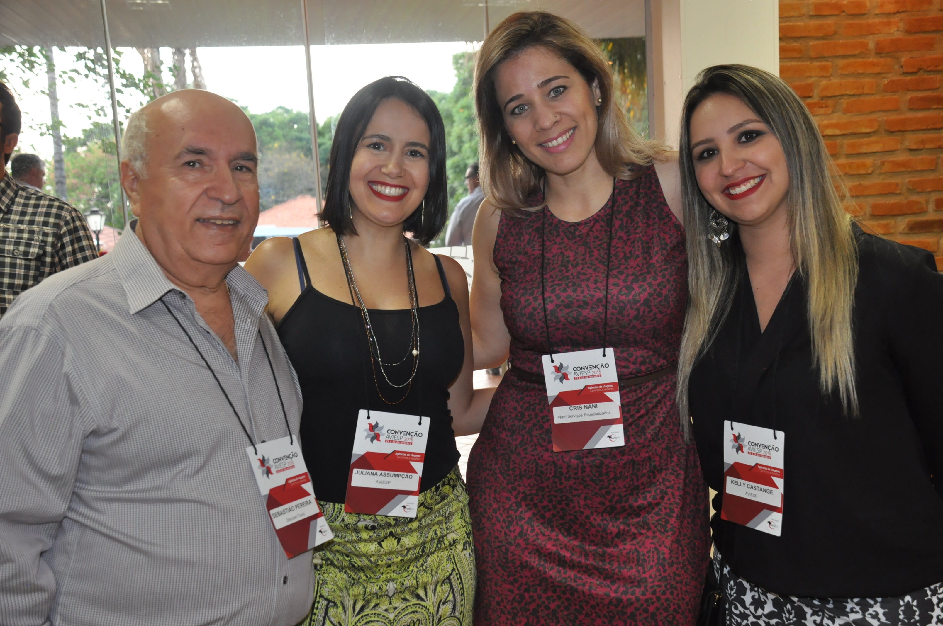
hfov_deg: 46.4
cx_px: 472
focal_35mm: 42
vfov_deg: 31.8
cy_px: 313
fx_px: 1099
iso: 1000
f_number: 4.5
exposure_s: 1/80
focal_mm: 28
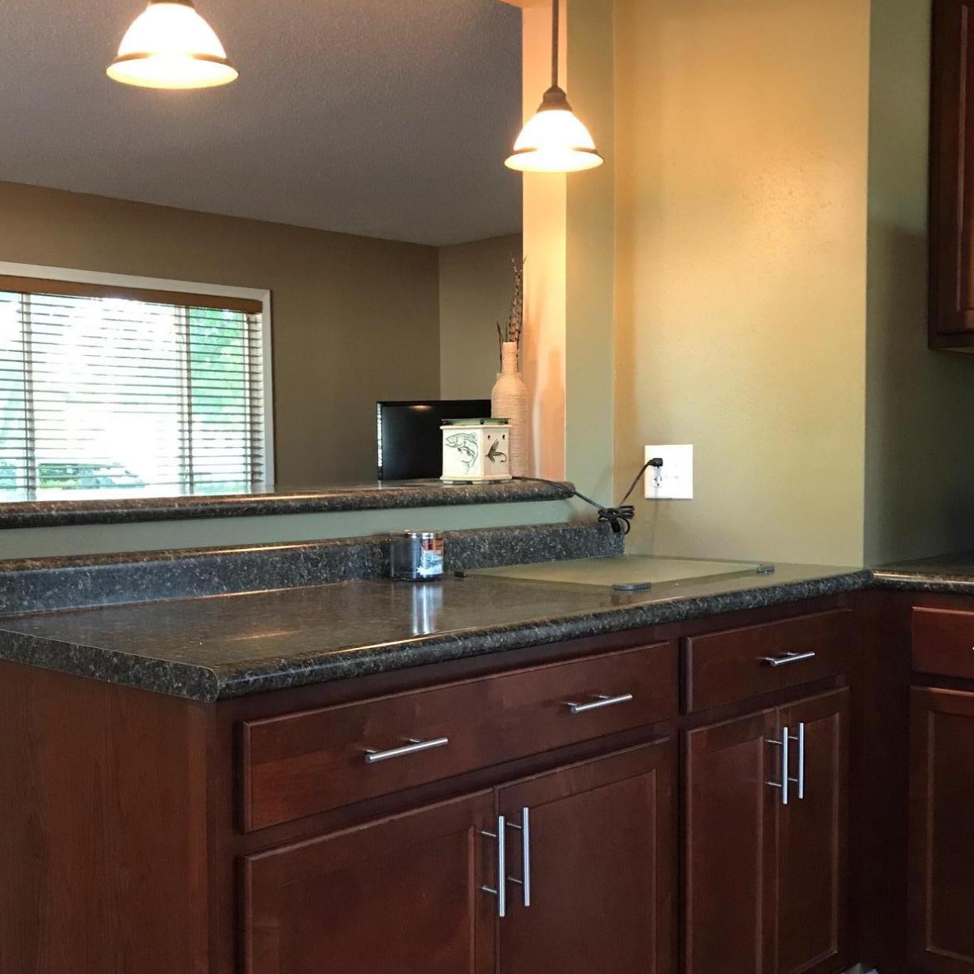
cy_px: 550
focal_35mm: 40
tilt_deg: -3.5
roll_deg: +0.7
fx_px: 1273
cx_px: 404
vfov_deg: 41.8
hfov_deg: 41.7
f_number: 1.8
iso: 80
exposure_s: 1/15
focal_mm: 3.99
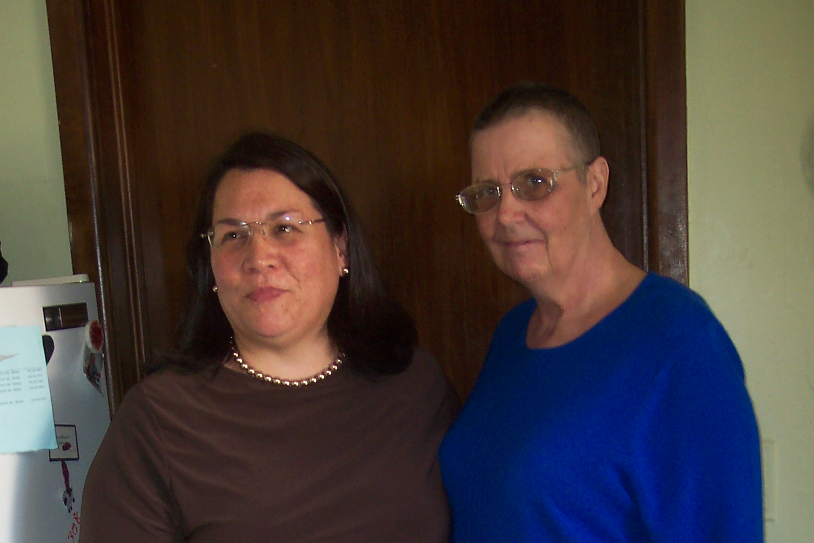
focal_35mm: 58
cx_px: 412
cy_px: 594
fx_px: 1311
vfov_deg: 22.1
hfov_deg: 34.5
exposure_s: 1/30
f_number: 2.8
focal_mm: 8
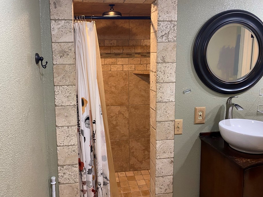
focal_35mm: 29
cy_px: 91
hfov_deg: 61.6
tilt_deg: -8.8
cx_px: 121
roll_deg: +0.9
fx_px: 220
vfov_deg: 48.2
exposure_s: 1/60
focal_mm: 4.25
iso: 200
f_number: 1.8
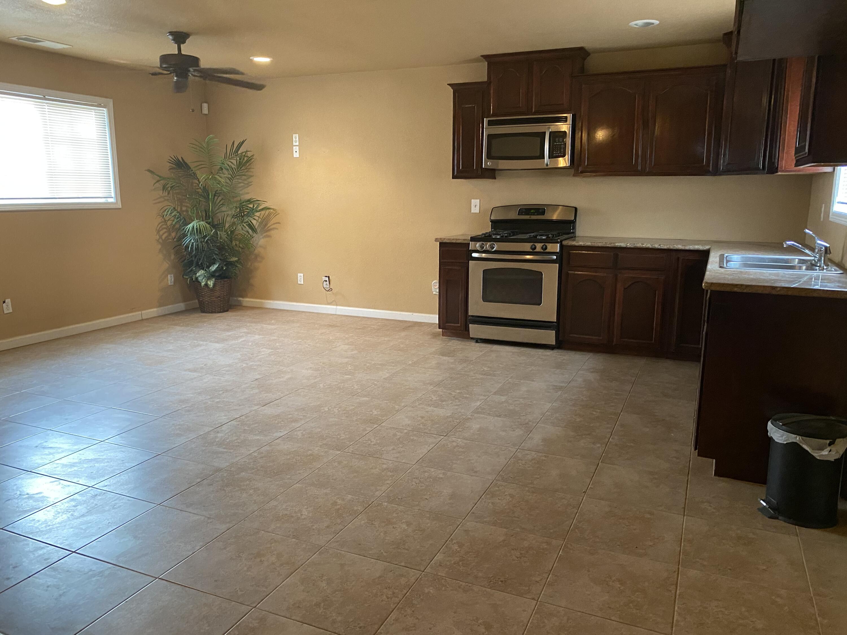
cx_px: 424
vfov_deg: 53.1
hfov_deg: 67.3
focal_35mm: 26
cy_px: 318
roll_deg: -0.5
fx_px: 636
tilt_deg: -10.7
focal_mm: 4.25
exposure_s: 1/40
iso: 320
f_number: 1.8
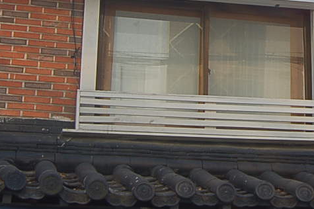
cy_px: -3
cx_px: 375
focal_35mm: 114
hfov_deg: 17.2
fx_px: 994
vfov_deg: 11.9
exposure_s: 1/200
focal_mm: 24
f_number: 7.1
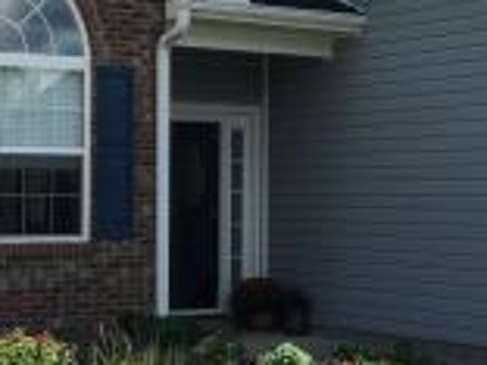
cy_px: 175
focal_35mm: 108
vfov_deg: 13.7
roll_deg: -0.8
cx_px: 253
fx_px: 1519
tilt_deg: +2.5
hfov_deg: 18.2
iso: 32
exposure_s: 1/1319
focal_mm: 4.15
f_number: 2.2
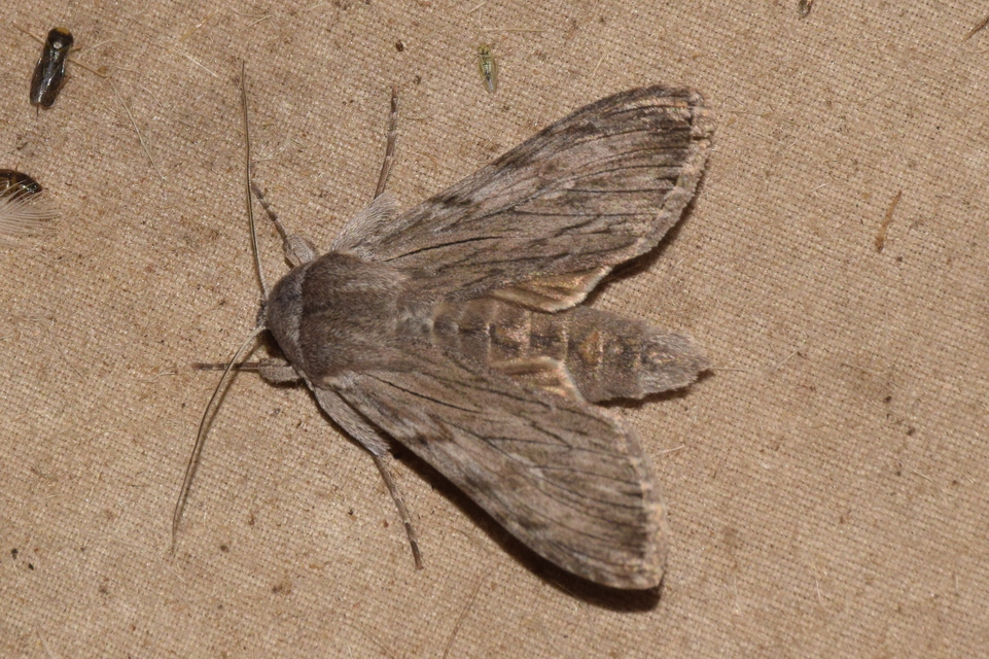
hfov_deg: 9.8
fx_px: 5767
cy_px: 330
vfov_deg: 6.5
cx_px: 494
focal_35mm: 210
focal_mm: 140
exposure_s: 1/200
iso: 400
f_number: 14
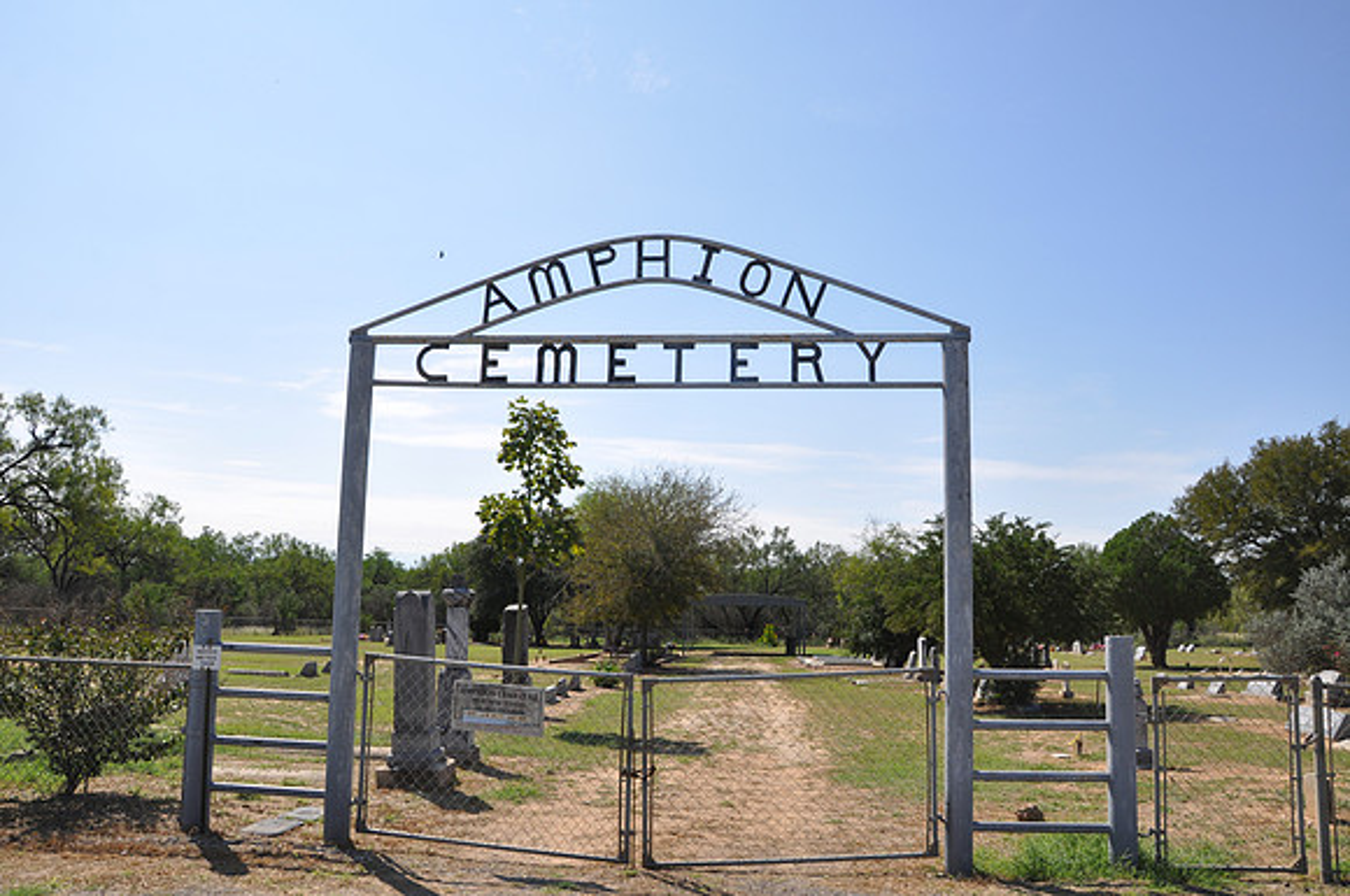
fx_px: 1011
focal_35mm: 27
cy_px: 448
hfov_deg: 67.5
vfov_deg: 47.8
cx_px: 675
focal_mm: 18
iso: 200
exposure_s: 1/160
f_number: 13
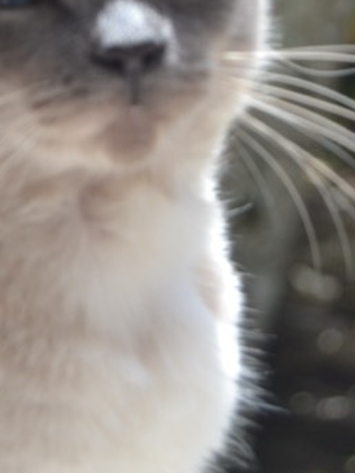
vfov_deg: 9.1
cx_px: 117
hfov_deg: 6.8
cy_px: 23
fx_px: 2965
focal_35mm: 217
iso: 400
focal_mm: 52
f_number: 5.6
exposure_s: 1/640
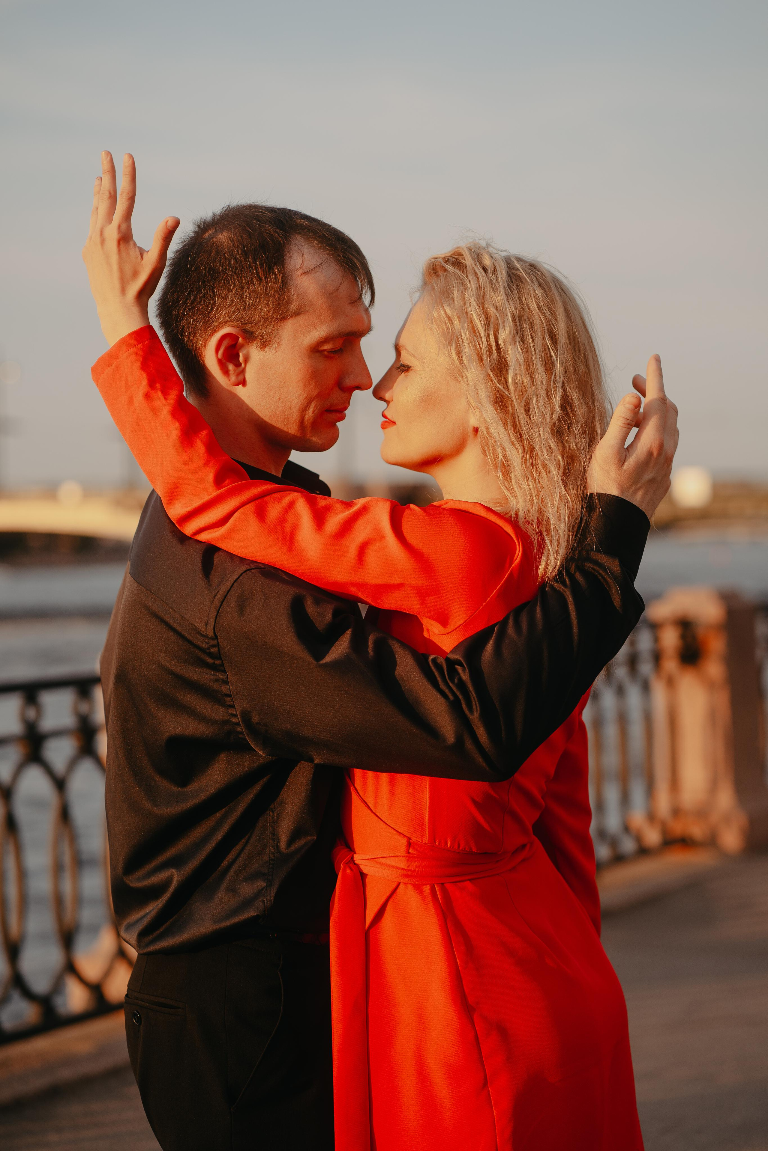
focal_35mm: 85
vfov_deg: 23.9
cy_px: 576
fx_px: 2720
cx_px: 384
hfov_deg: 16.1
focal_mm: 85
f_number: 3.5
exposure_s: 1/320
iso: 100
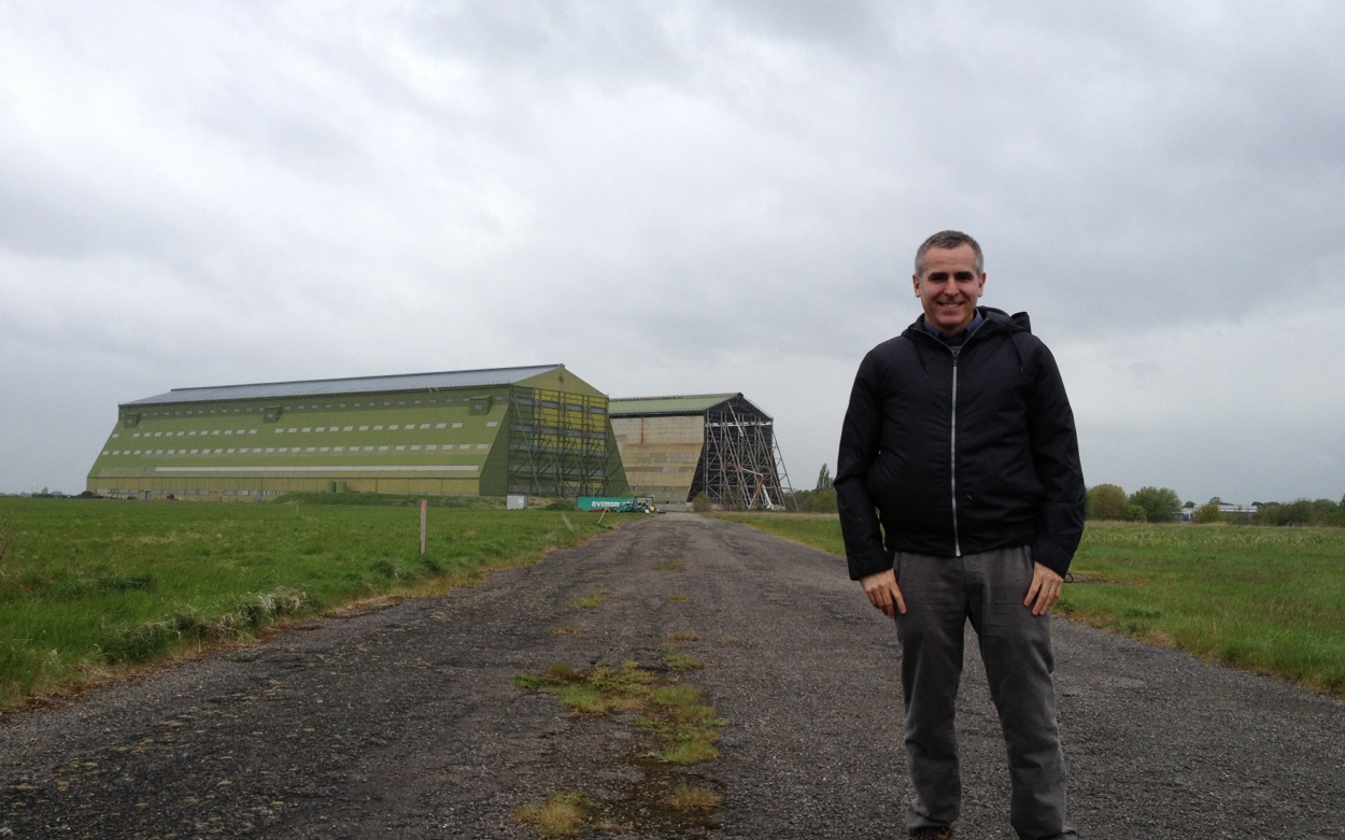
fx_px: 1393
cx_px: 665
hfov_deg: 51.5
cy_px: 452
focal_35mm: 38
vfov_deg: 33.6
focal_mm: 4.28
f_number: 2.4
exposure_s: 1/1227
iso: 50
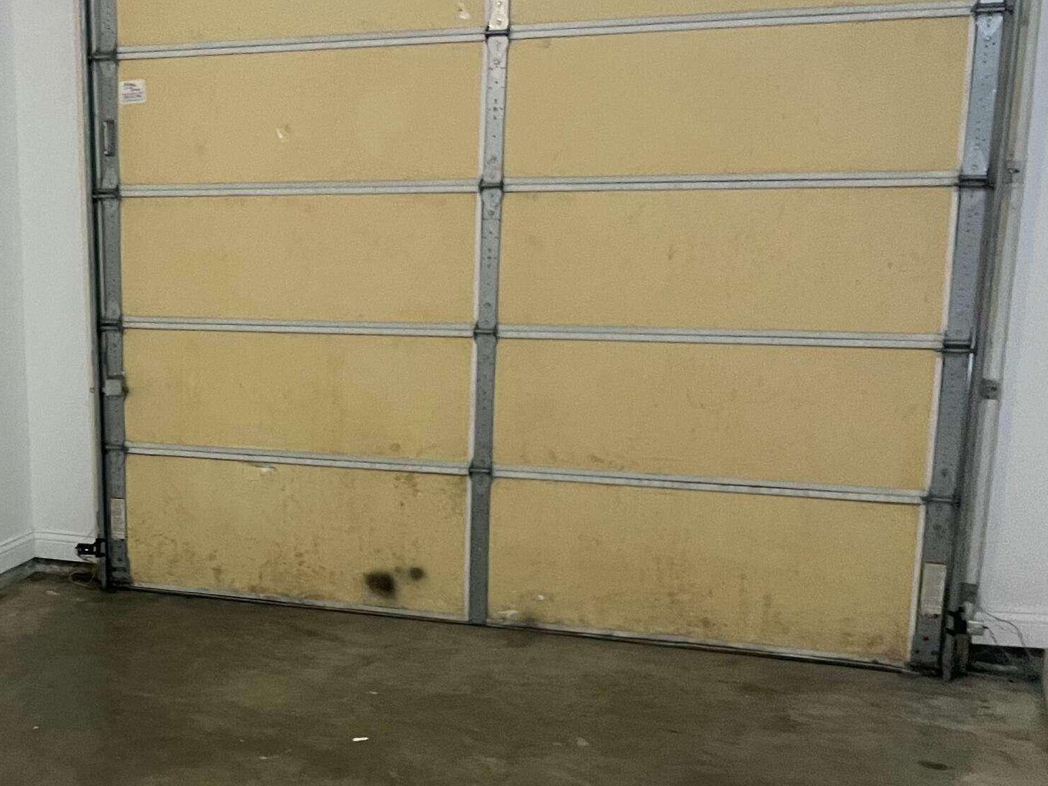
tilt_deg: -14.5
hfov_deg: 34.1
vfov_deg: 27.3
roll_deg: +0.5
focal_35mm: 53
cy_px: 543
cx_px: 92
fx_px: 1605
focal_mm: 4.2
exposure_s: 1/60
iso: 400
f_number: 1.6
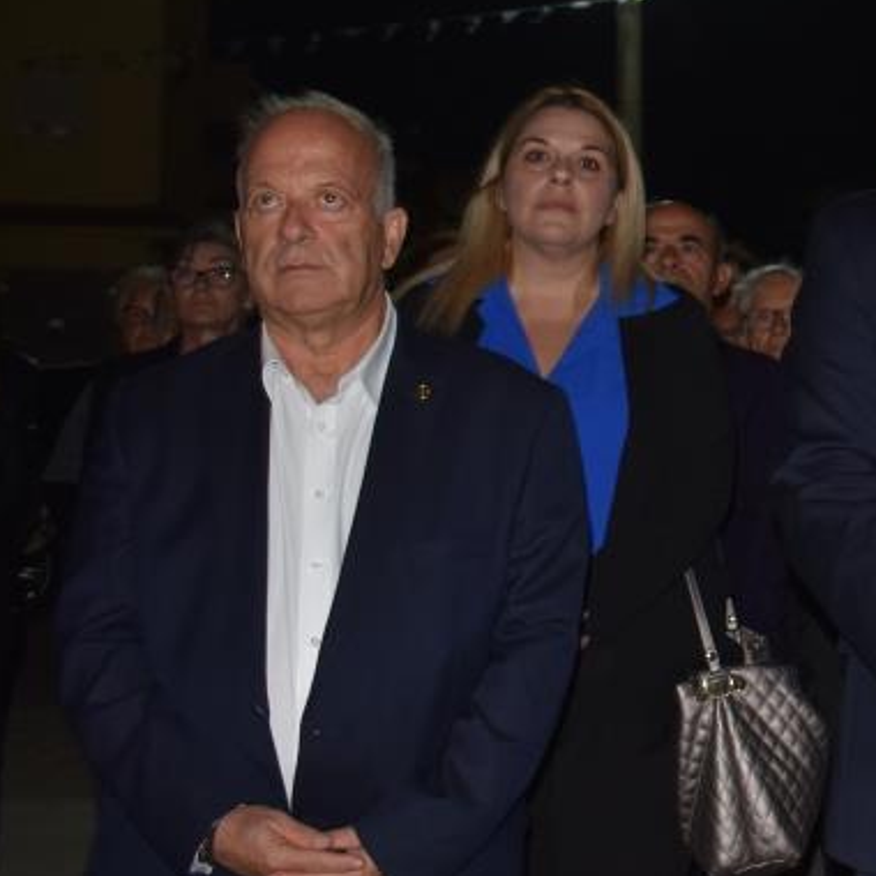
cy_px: 349
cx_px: 1171
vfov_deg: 23.9
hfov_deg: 21.4
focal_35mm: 72
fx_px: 2066
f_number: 5.6
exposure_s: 1/30
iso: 360
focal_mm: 21
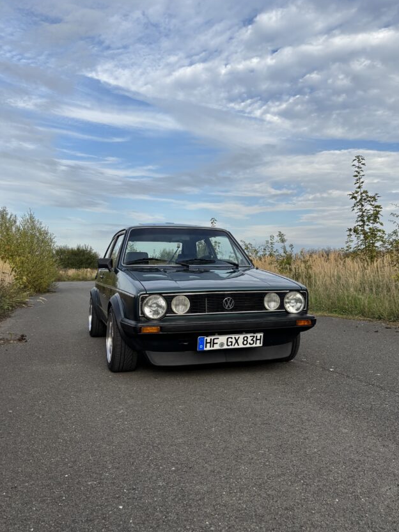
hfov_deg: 44.2
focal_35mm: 32
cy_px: 247
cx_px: 204
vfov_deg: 56.8
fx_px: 492
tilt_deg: +1.5
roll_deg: -1.1
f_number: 1.6
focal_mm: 5.96
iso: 50
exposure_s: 1/1263
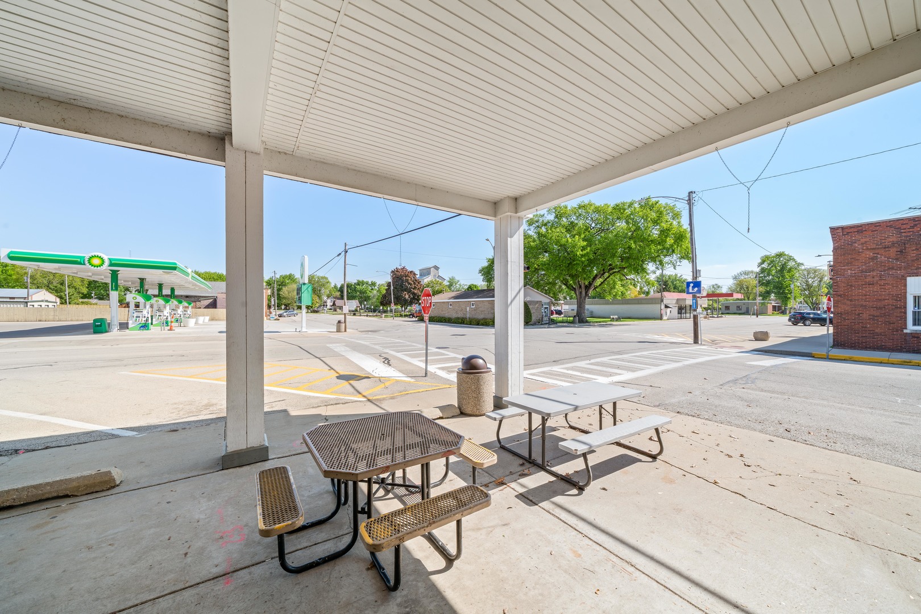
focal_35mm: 12
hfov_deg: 112.6
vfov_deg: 90.0
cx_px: 460
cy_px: 307
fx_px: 307
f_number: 11
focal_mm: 12
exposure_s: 1/50
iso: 125
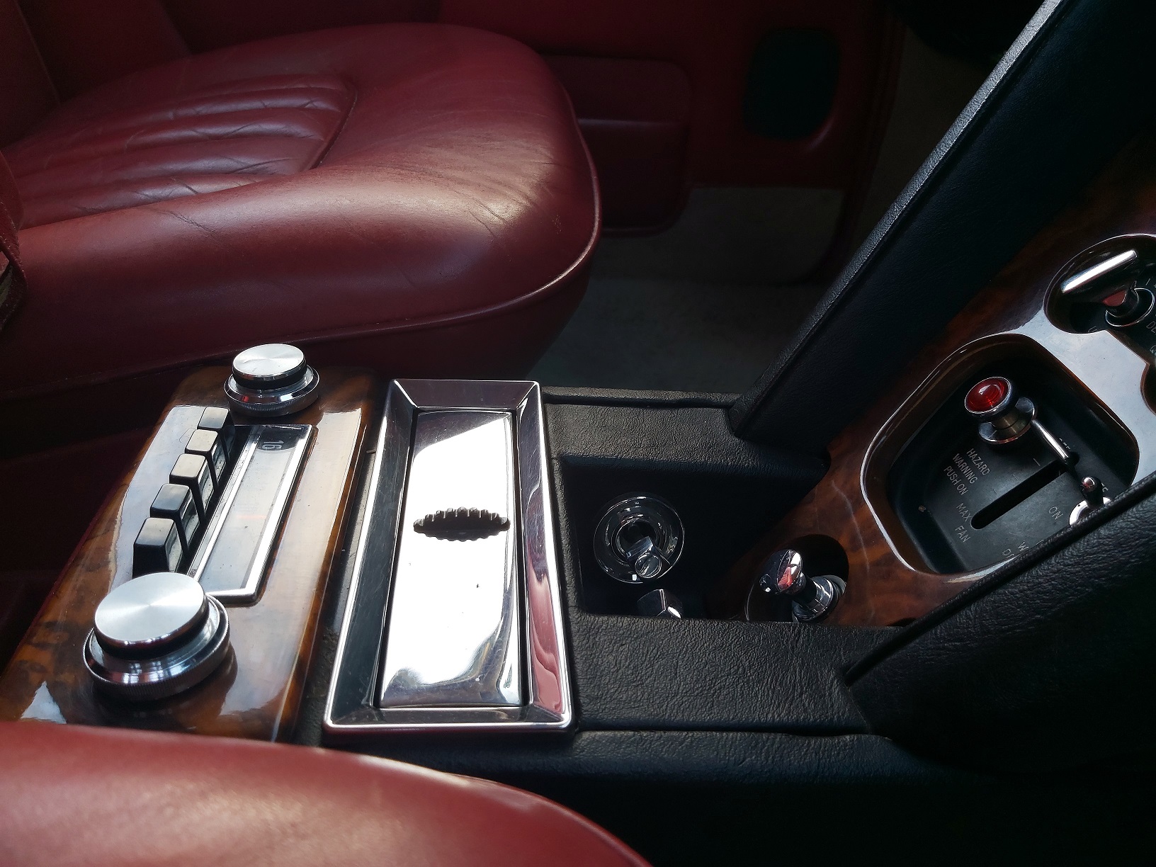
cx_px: 578
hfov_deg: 67.3
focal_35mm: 26
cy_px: 434
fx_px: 868
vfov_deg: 53.1
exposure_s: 1/60
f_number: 1.7
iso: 100
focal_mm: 3.92
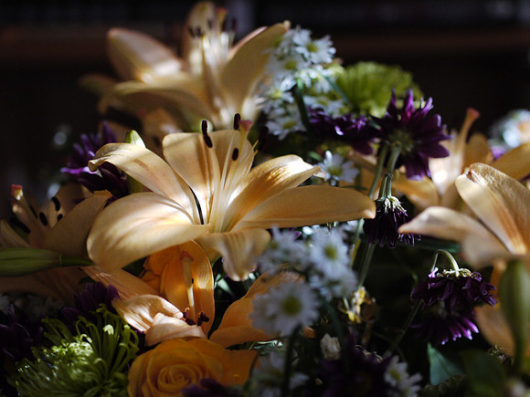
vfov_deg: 16.4
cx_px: 265
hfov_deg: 21.8
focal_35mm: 90
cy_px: 198
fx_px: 1378
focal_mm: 45
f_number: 1.8
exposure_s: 1/125
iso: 500
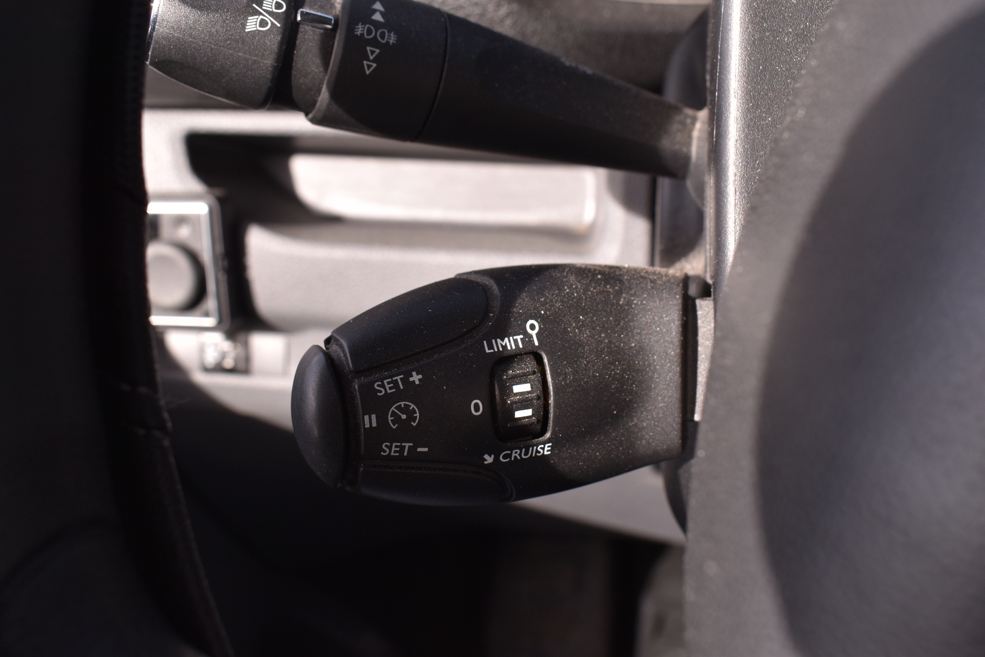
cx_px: 492
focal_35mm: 36
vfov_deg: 36.9
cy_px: 328
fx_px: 985
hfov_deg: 53.1
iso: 200
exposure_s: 1/250
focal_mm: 24
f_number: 8
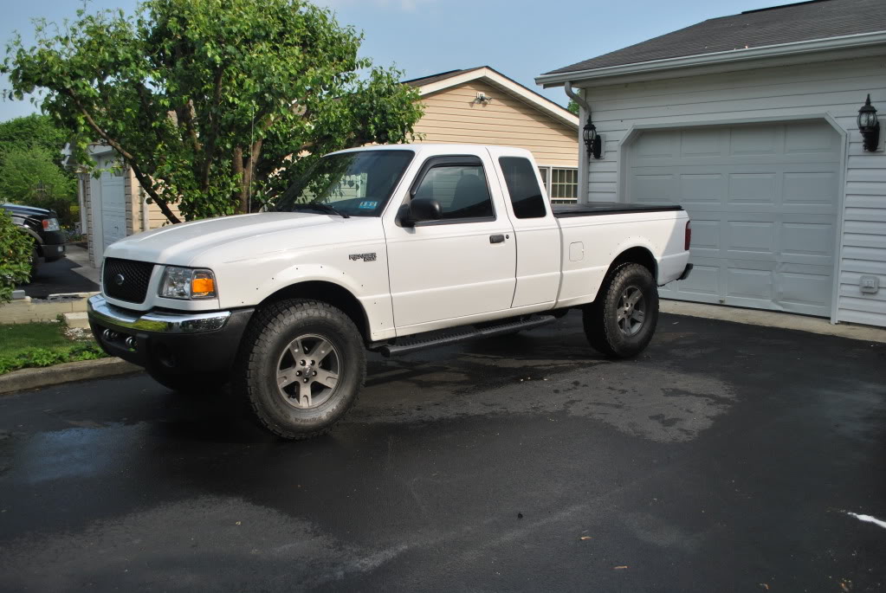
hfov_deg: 61.9
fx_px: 739
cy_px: 296
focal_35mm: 30
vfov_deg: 43.7
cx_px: 443
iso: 125
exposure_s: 1/800
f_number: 5.6
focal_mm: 20
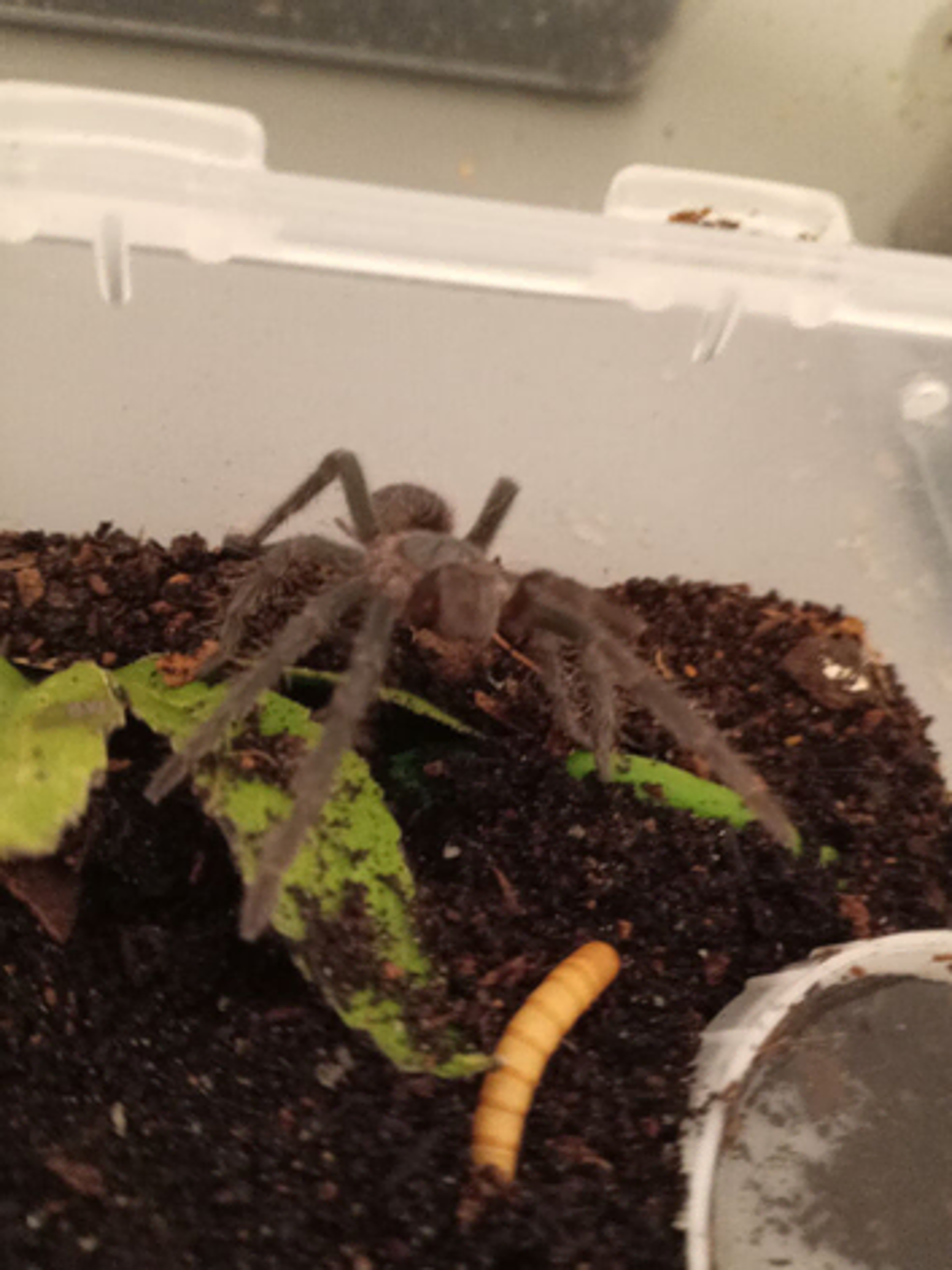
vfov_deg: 65.3
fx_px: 991
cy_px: 635
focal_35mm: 27
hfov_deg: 51.3
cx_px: 476
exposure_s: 1/12.5
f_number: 1.8
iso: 3262
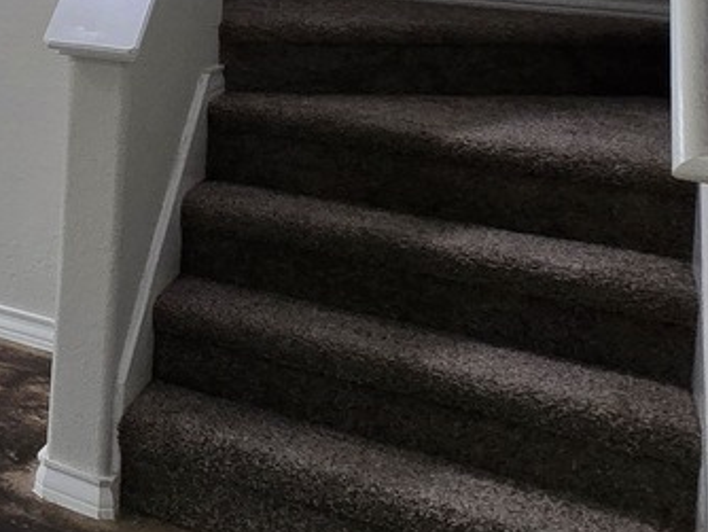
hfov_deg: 20.0
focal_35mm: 56
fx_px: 1146
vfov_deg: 23.2
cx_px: -666
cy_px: -159
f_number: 2.2
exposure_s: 1/60
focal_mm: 2.2
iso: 160
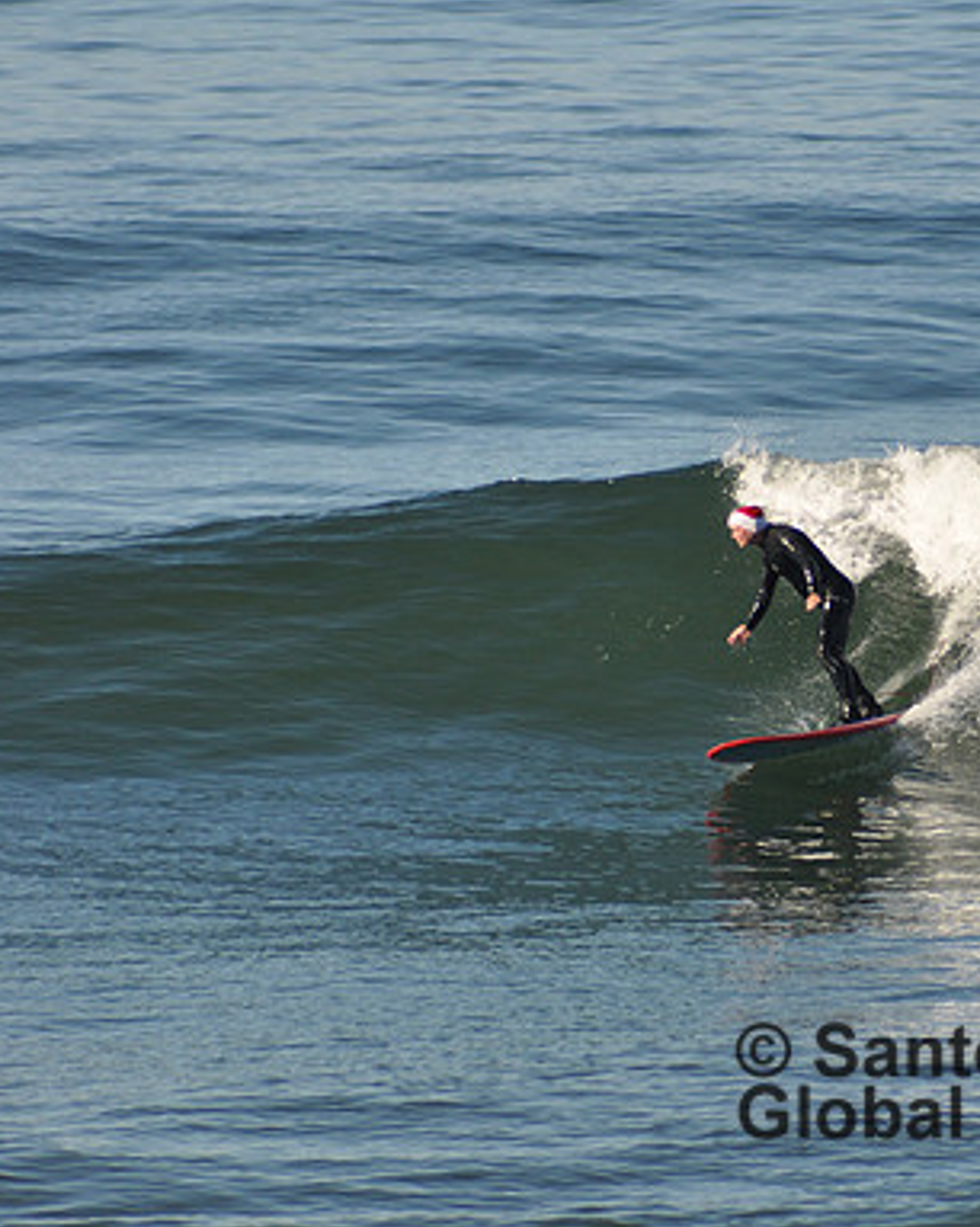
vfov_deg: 3.0
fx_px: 23186
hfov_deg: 2.4
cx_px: 685
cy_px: 614
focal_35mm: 639
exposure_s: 1/1600
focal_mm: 300
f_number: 6.3
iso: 400
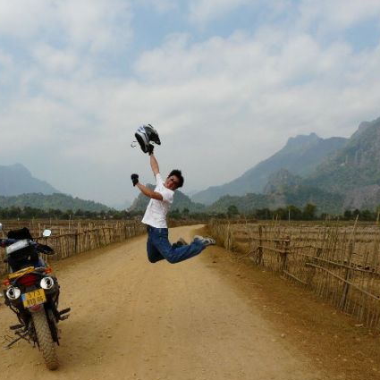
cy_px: 194
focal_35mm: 35
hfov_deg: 46.9
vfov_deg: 47.2
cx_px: 147
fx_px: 435
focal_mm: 4.6
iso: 100
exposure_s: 1/400
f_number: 6.3
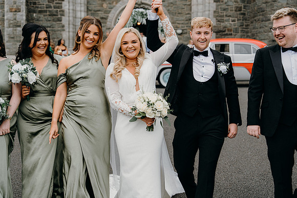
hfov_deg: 38.2
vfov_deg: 26.0
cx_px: 148
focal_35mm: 52
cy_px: 99
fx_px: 429
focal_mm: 52
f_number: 3.5
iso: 125
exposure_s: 1/250
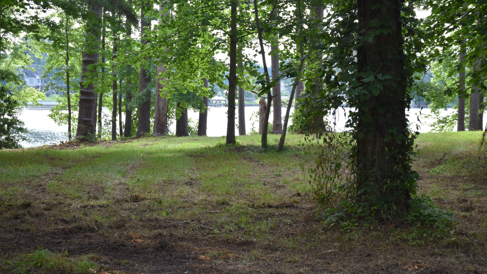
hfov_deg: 21.8
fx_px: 1265
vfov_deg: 12.4
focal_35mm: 98
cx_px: 243
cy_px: 129
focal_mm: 62
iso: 400
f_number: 7.1
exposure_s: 1/200
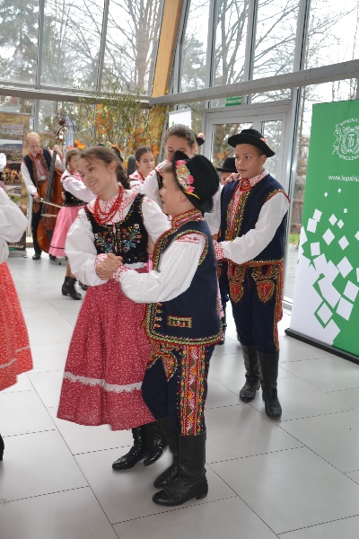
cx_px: 180
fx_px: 583
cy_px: 270
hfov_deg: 34.2
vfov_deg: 49.6
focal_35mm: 39
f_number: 4
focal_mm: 26
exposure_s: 1/80
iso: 400
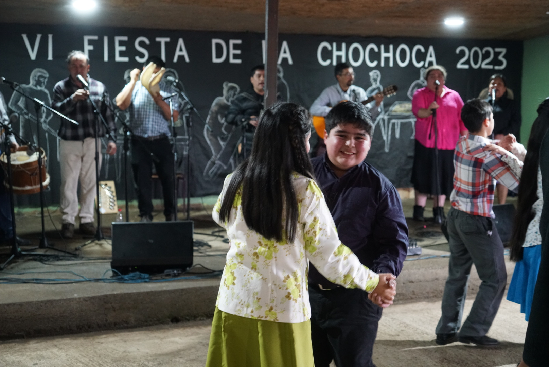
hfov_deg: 40.3
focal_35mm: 49
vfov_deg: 27.6
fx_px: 748
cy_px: 184
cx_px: 274
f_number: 4
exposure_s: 1/60
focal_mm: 49
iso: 6400
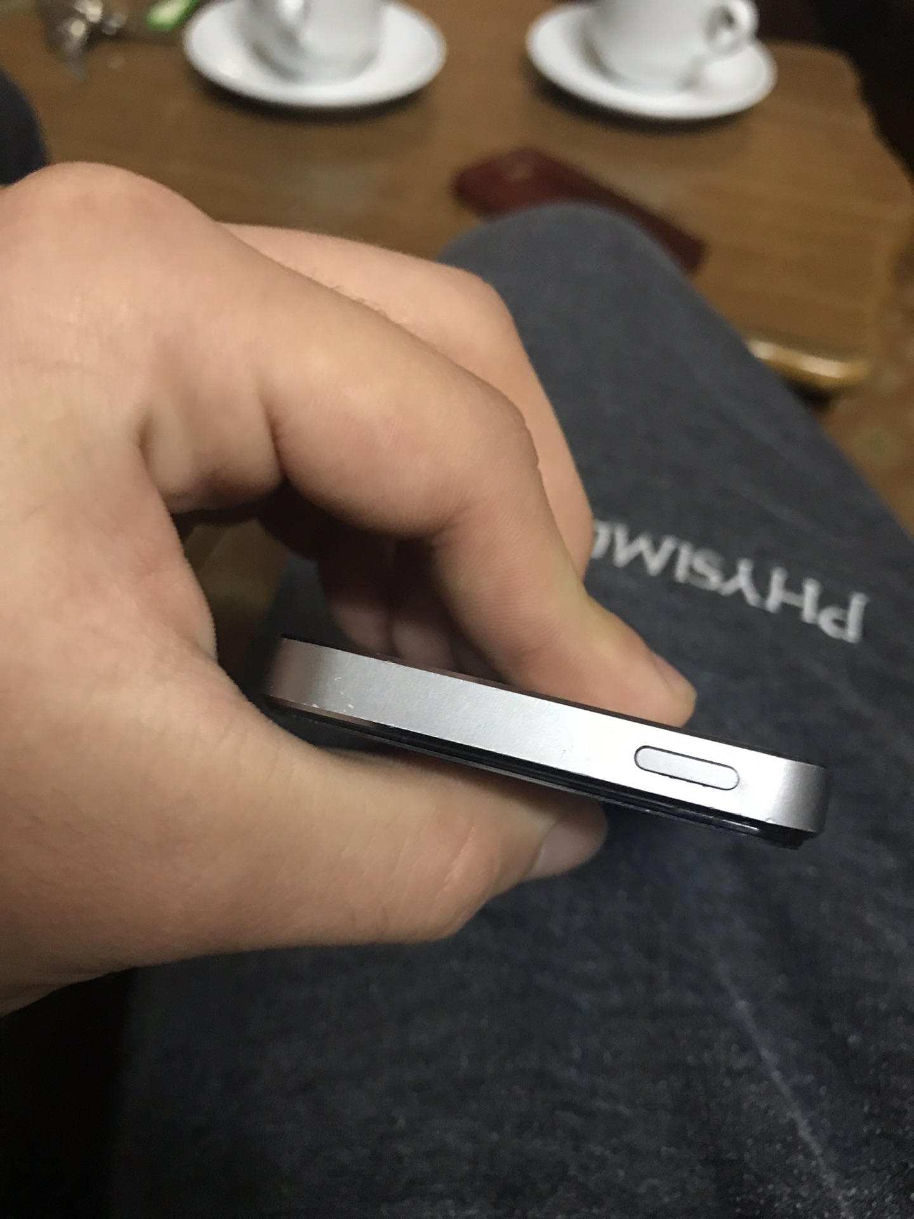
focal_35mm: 28
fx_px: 986
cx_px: 457
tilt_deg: -51.4
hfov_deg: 49.7
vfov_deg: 63.4
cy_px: 610
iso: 100
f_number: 1.8
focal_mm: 3.99
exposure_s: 1/12
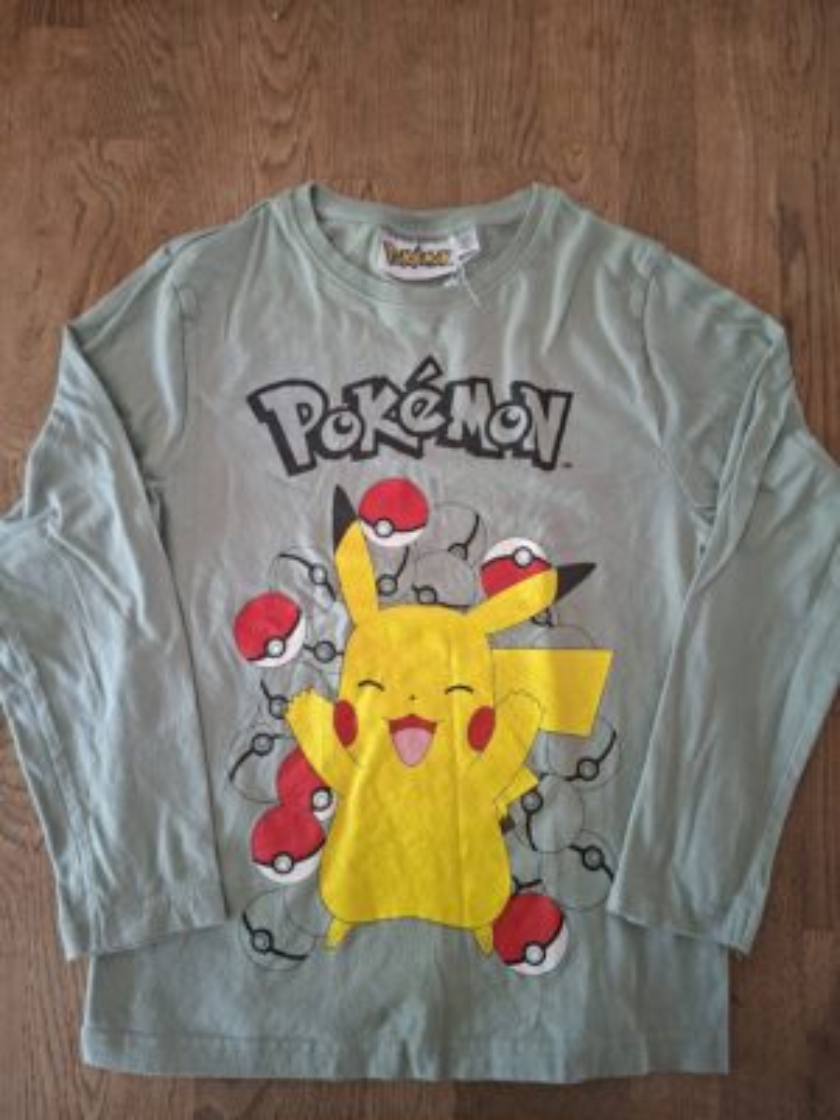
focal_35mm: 23
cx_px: 420
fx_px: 744
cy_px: 560
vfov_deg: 73.9
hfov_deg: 58.9
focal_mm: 5.54
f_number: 1.8
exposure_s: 1/40
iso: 250
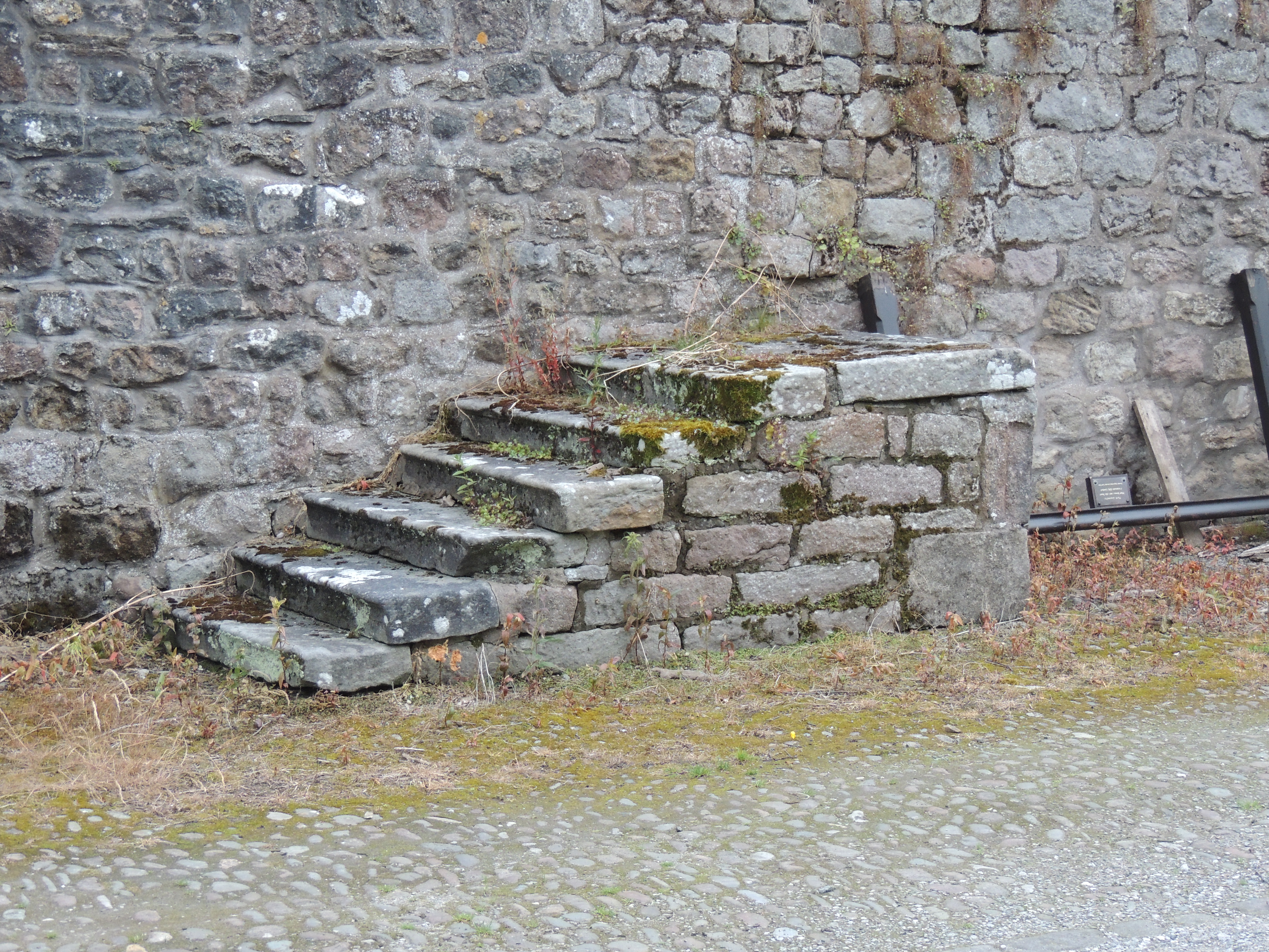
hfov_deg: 26.0
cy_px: 476
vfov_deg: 19.6
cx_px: 634
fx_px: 2749
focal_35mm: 75
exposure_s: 1/25
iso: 450
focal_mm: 13.3
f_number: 3.9
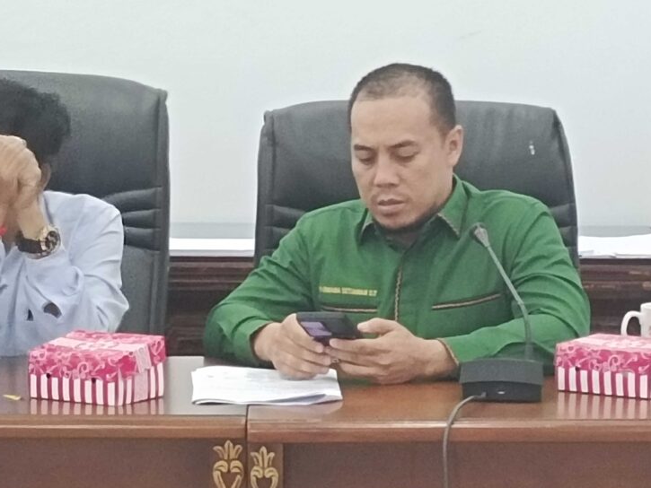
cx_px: 323
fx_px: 3216
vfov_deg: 8.7
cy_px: 248
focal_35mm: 171
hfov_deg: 11.6
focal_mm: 4.74
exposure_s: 1/33.3
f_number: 1.79
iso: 1062
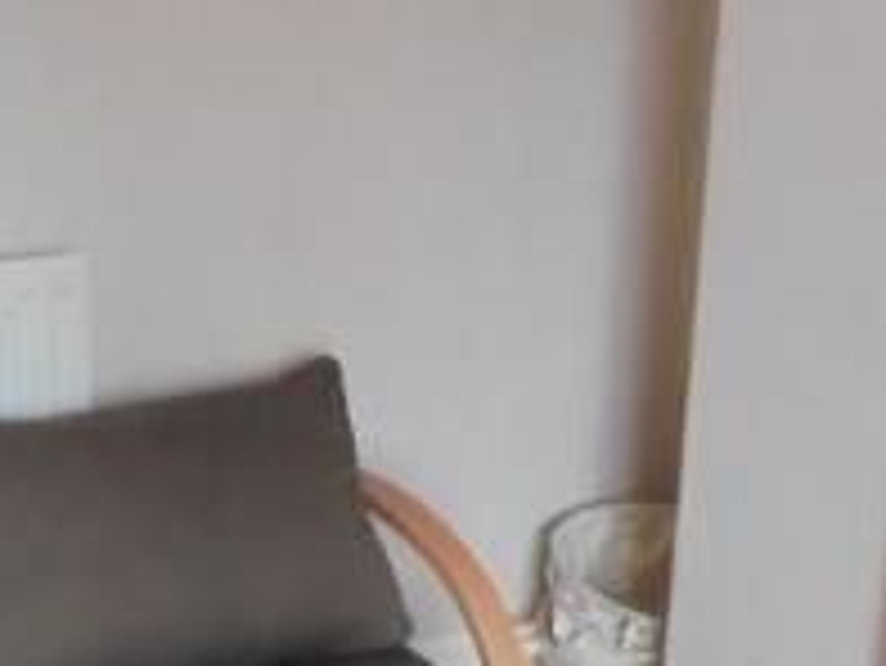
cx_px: 259
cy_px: 227
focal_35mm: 77
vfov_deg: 19.1
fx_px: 1972
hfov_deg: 25.1
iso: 400
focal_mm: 4.6
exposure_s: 1/30
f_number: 3.5
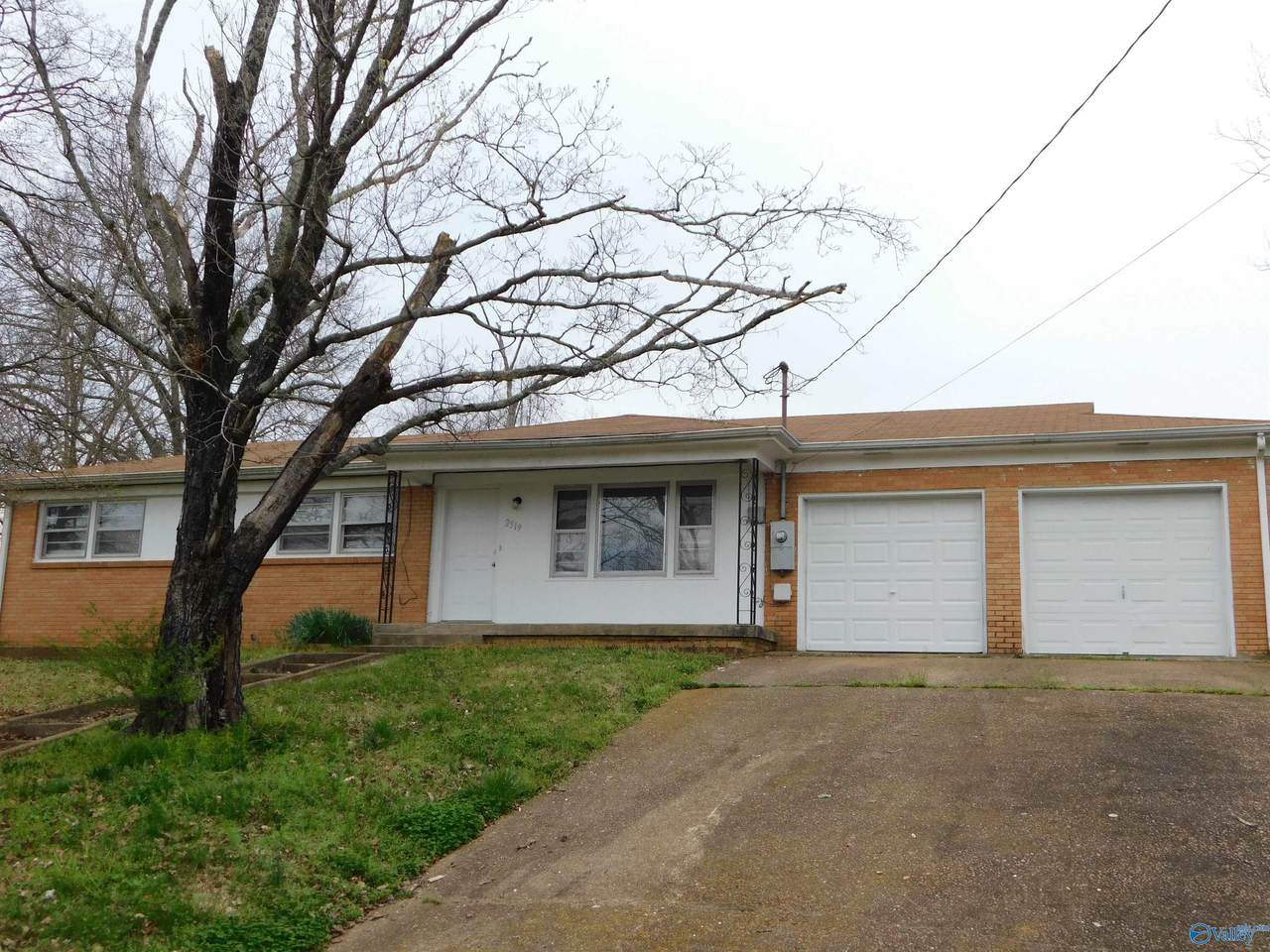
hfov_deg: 51.4
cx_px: 635
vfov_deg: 39.7
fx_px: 1321
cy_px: 476
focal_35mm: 36
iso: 125
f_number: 3.5
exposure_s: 1/125
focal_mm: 6.3
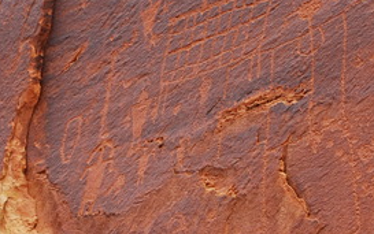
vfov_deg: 6.1
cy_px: 261
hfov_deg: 9.7
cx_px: 196
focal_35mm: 215
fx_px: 2193
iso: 100
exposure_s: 1/50
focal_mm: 48
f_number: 6.3
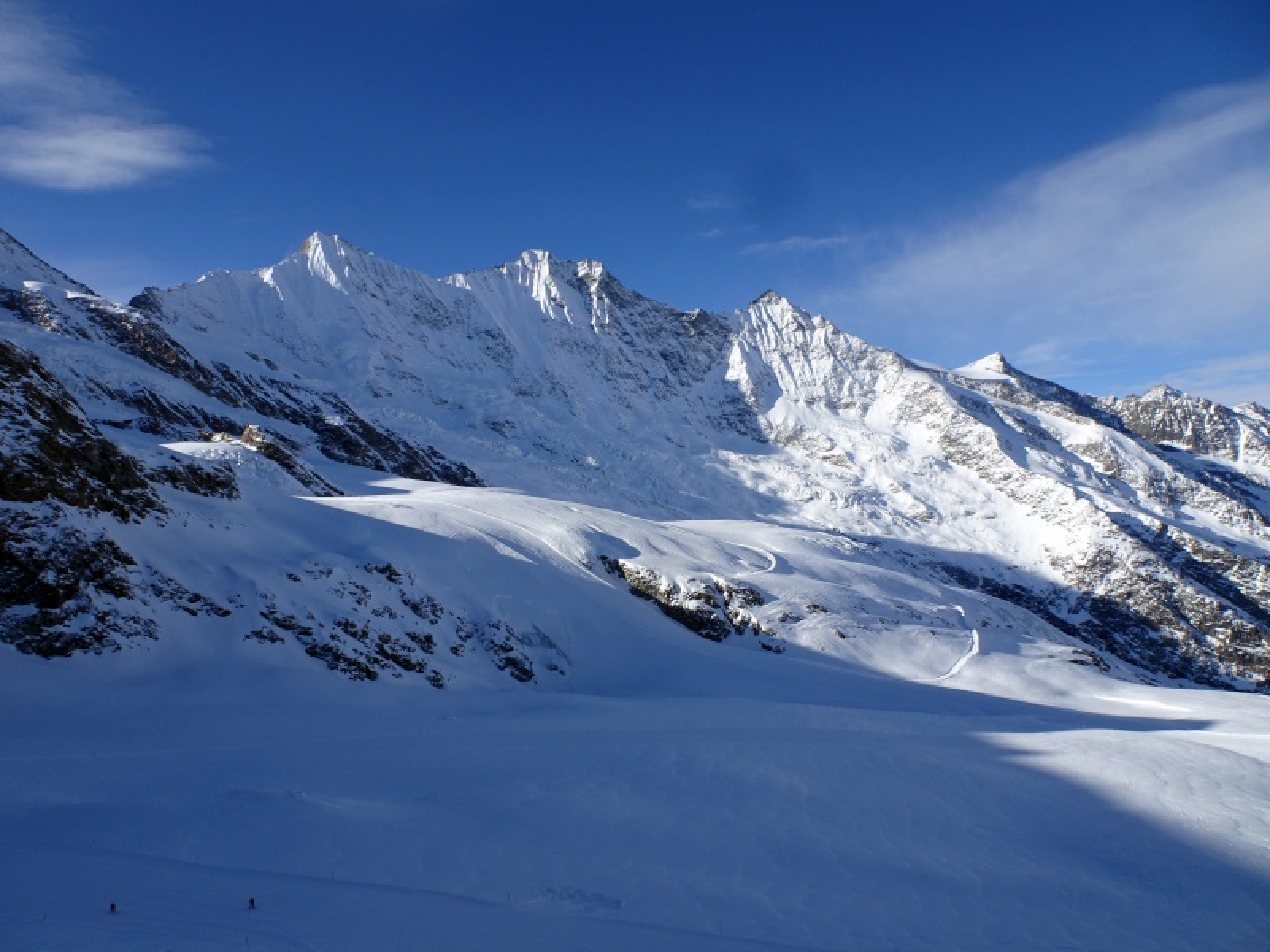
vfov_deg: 56.8
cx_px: 635
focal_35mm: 24
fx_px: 881
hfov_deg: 71.6
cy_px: 476
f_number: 3.5
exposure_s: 1/1250
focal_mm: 4.1
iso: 80
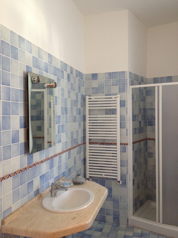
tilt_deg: -2.9
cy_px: 119
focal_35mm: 35
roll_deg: +0.8
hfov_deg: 40.7
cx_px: 89
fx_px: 240
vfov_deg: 52.6
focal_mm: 4.28
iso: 160
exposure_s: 1/20
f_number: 2.4
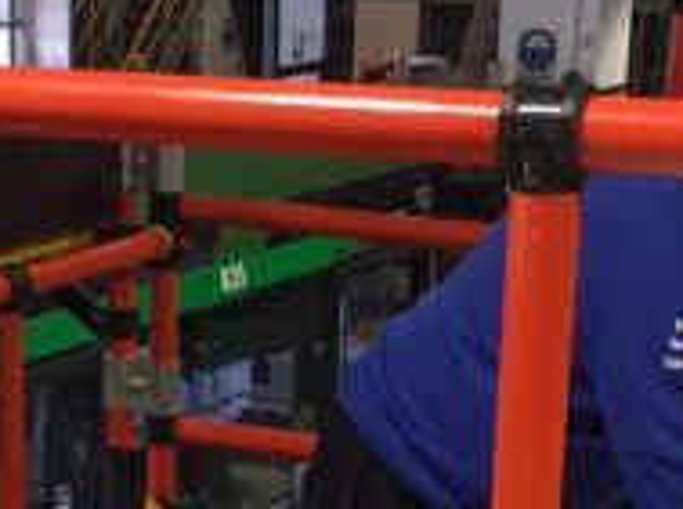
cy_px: 870
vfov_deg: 11.3
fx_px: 2422
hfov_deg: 16.0
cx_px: 213
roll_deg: -1.8
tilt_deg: -23.1
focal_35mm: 123
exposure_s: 1/33
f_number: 2.2
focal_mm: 4.15
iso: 125
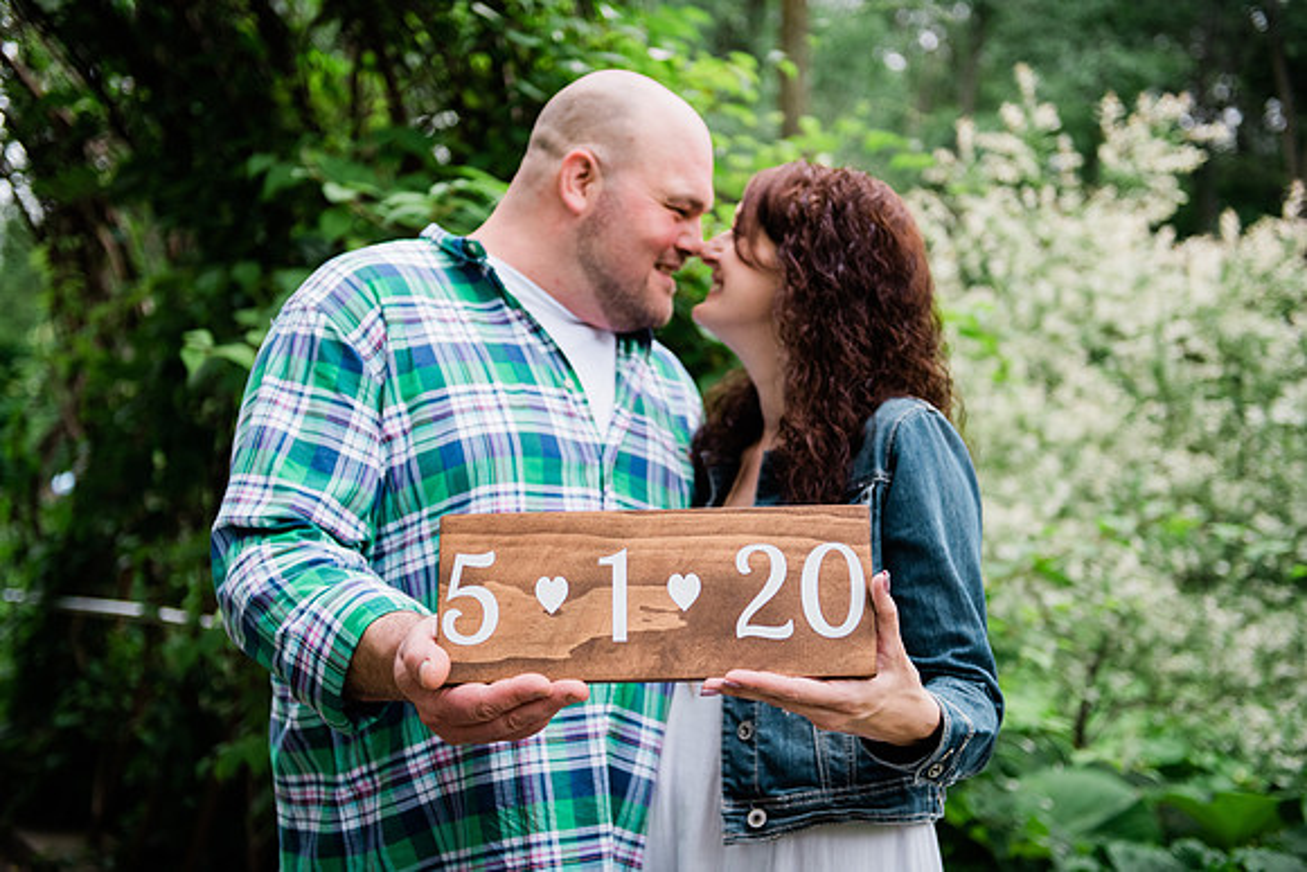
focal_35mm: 48
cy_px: 436
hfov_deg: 41.1
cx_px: 654
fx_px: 1743
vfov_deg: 28.1
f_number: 2.8
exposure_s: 1/160
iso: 640
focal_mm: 48
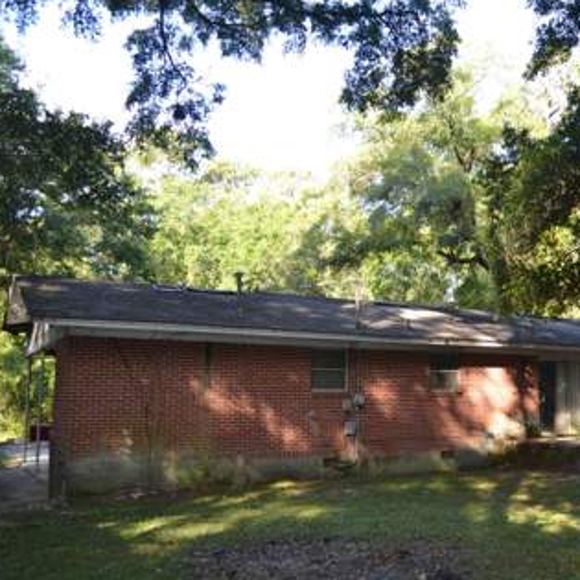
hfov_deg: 46.0
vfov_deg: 47.2
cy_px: 289
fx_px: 663
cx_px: 414
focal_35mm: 35
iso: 200
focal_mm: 18
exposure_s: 1/125
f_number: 4
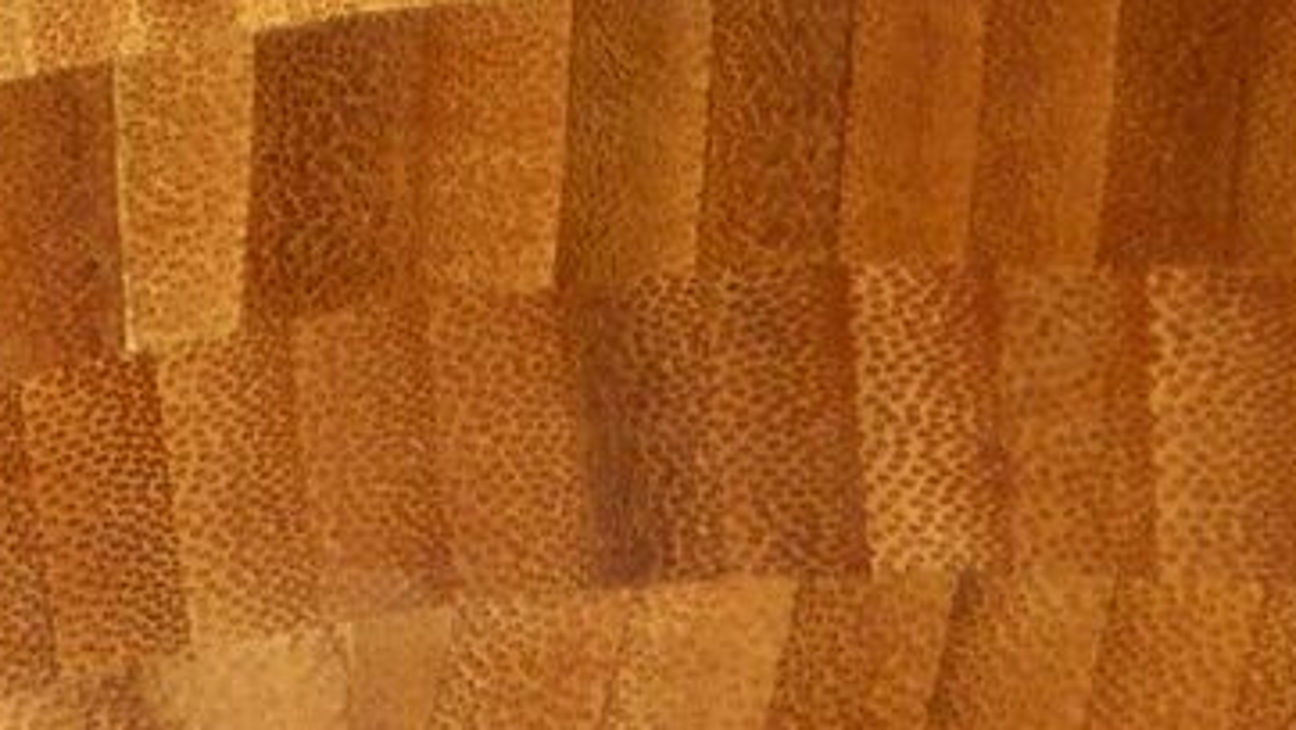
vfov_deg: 3.7
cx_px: 920
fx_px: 10864
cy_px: 2283
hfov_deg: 6.8
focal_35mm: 316
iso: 100
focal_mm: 7.5
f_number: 3.8
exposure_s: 1/125
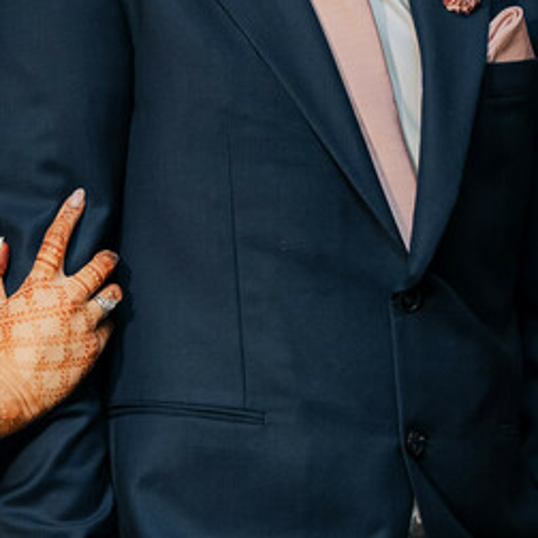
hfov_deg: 4.5
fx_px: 6770
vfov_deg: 4.6
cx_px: 92
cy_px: 207
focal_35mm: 385
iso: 1250
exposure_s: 1/200
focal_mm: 85
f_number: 1.8
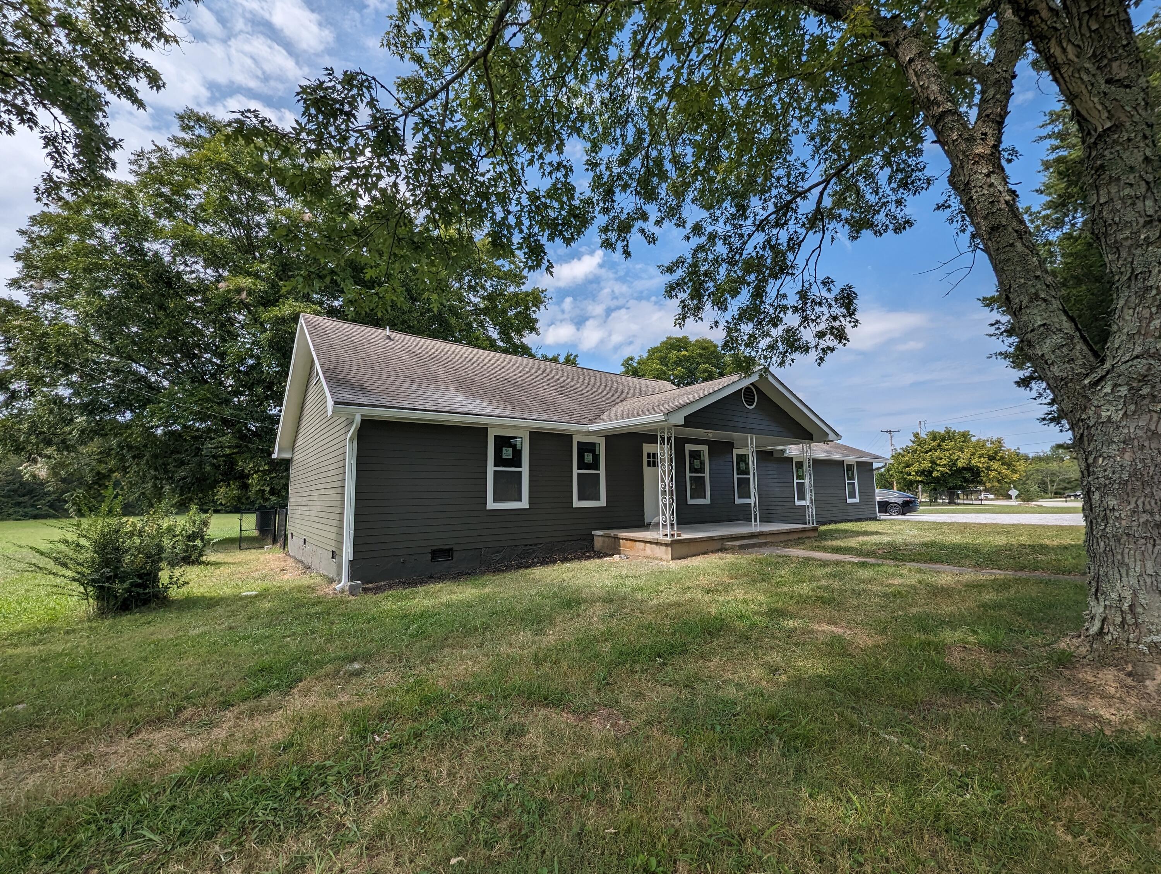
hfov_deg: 106.1
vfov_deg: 90.0
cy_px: 437
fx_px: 437
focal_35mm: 13
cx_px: 580
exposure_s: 1/1821
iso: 47
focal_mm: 1.95
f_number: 2.2
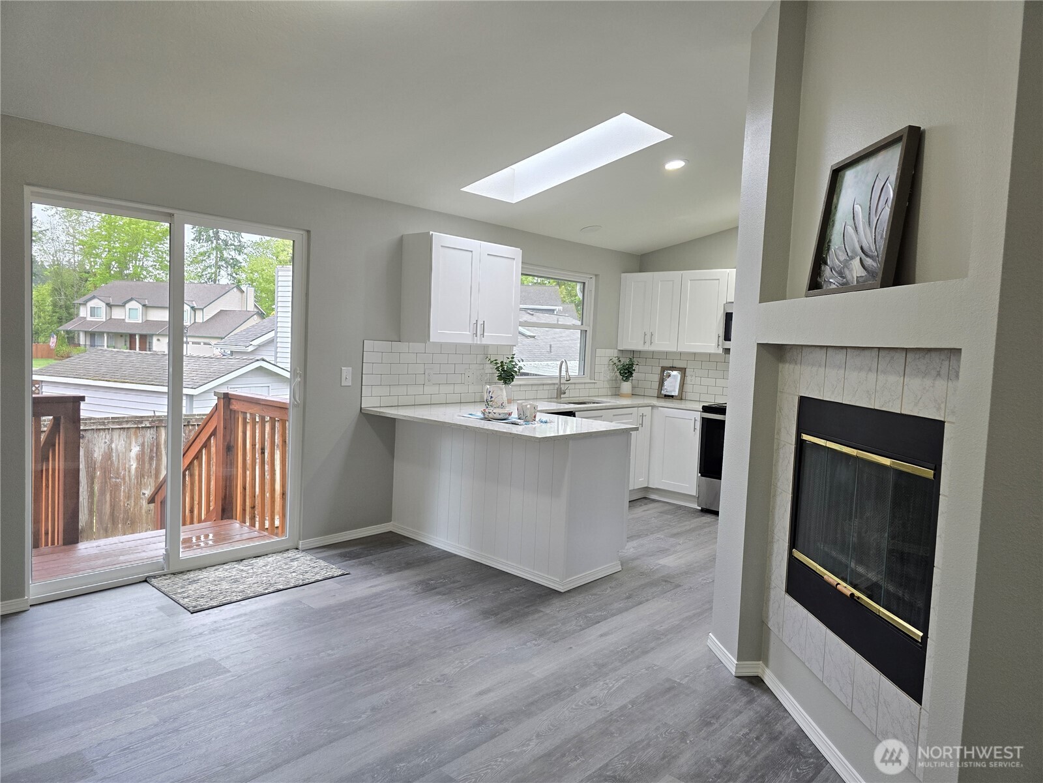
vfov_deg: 58.9
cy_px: 392
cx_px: 522
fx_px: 693
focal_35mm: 23
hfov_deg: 73.9
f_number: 1.7
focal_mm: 6.3
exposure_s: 1/120
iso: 160
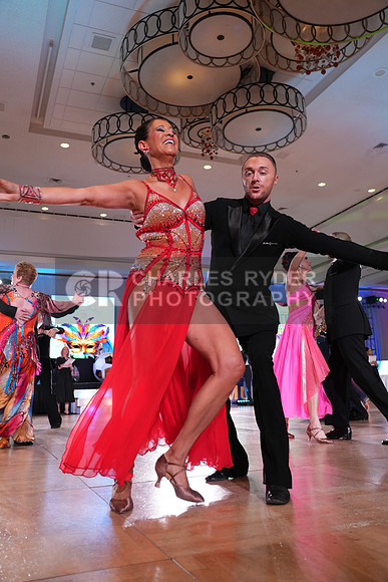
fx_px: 469
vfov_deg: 63.6
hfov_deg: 45.0
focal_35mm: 29
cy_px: 291
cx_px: 194
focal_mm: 29
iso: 2500
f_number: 4
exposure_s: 1/500
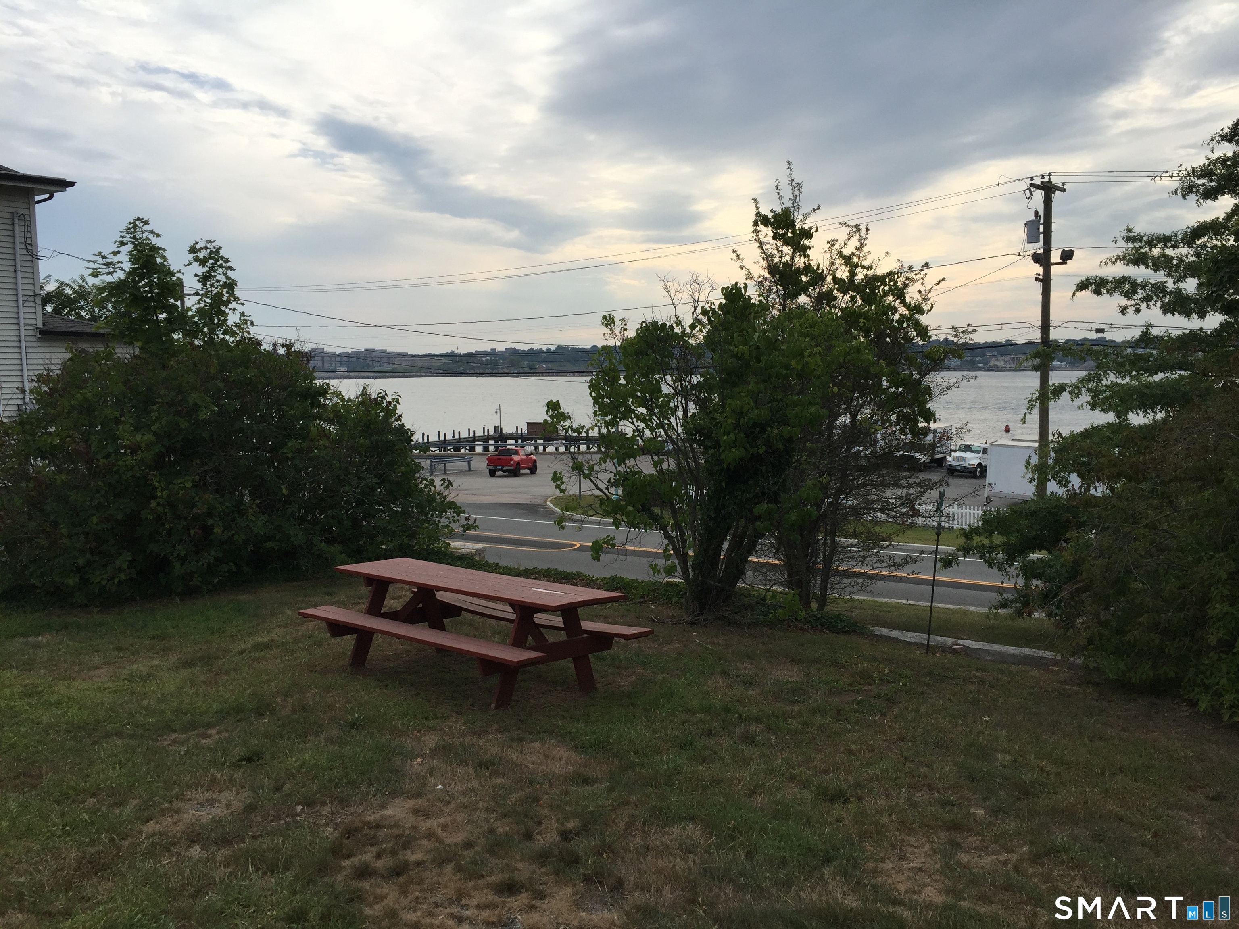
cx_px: 620
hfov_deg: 61.7
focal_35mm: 29
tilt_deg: -5.4
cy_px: 464
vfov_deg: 48.2
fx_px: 1038
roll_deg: -1.0
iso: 32
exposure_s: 1/2083
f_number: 2.2
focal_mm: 4.15
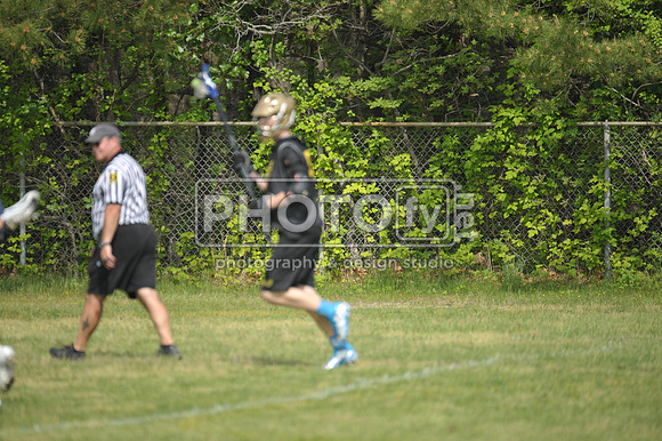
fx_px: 6984
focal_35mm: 380
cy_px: 220
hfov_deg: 5.4
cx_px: 331
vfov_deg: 3.6
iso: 640
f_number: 4
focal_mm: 380
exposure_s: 1/2500
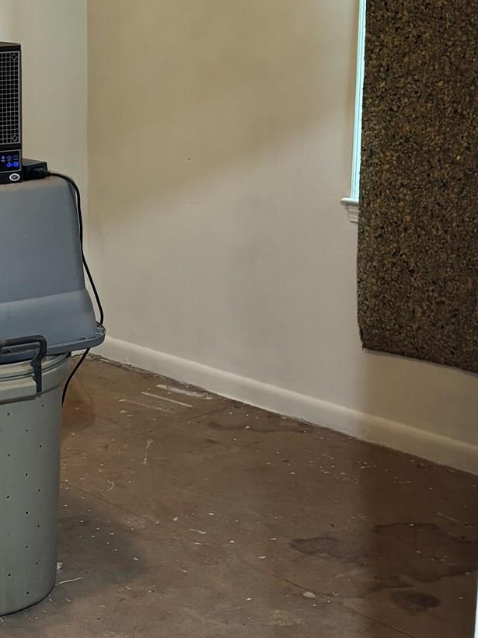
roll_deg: +0.9
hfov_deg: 19.4
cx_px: -38
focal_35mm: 73
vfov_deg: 26.7
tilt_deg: -14.6
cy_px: 292
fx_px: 1345
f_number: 1.6
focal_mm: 5.96
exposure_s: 1/60
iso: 200
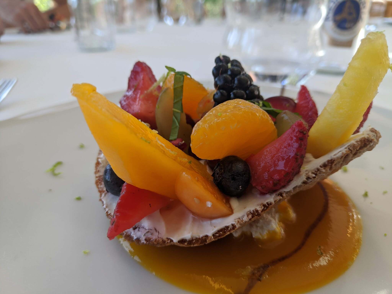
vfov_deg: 56.8
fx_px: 272
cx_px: 196
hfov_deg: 71.6
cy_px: 147
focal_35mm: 24
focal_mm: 3.94
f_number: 1.9
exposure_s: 1/131
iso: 64
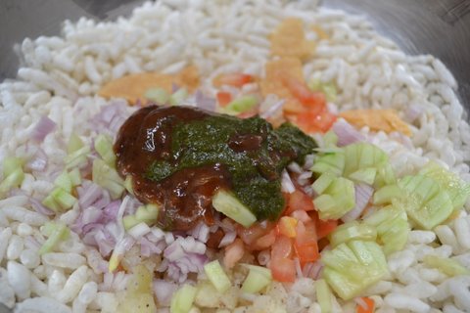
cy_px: 156
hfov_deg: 45.0
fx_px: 568
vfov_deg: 30.8
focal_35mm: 44
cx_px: 235
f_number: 4.5
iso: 800
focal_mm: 29
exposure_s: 1/60
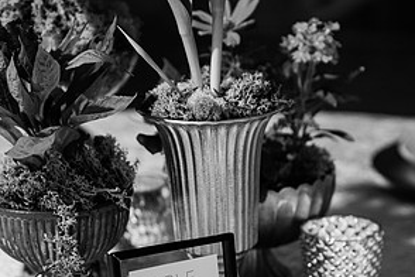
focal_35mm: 138
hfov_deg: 14.9
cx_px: 237
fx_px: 1591
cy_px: 271
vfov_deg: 9.9
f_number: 3.5
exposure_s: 1/200
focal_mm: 70
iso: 500
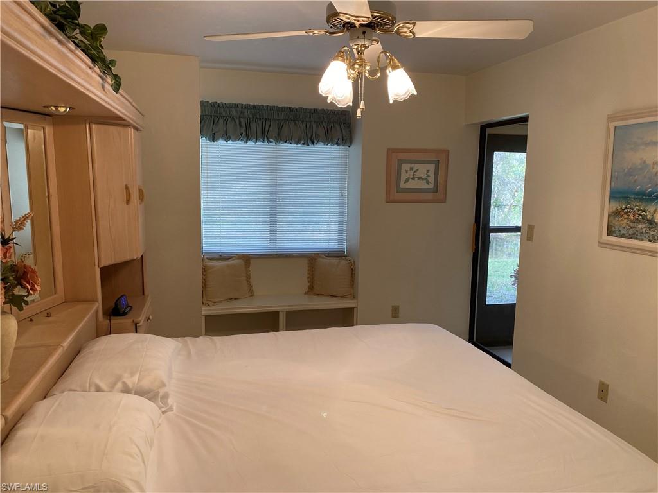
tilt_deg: -7.6
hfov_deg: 67.3
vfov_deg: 53.1
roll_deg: -1.5
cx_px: 329
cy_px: 246
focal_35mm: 26
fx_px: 494
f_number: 1.8
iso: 80
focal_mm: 4.25
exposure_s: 1/60
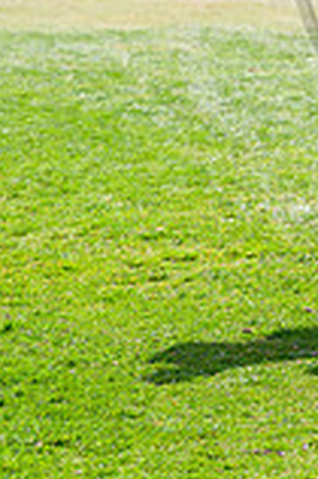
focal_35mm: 302
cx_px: 594
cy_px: -89
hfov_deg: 4.5
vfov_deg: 6.8
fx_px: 4010
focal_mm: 82
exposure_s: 1/1600
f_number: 5
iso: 500
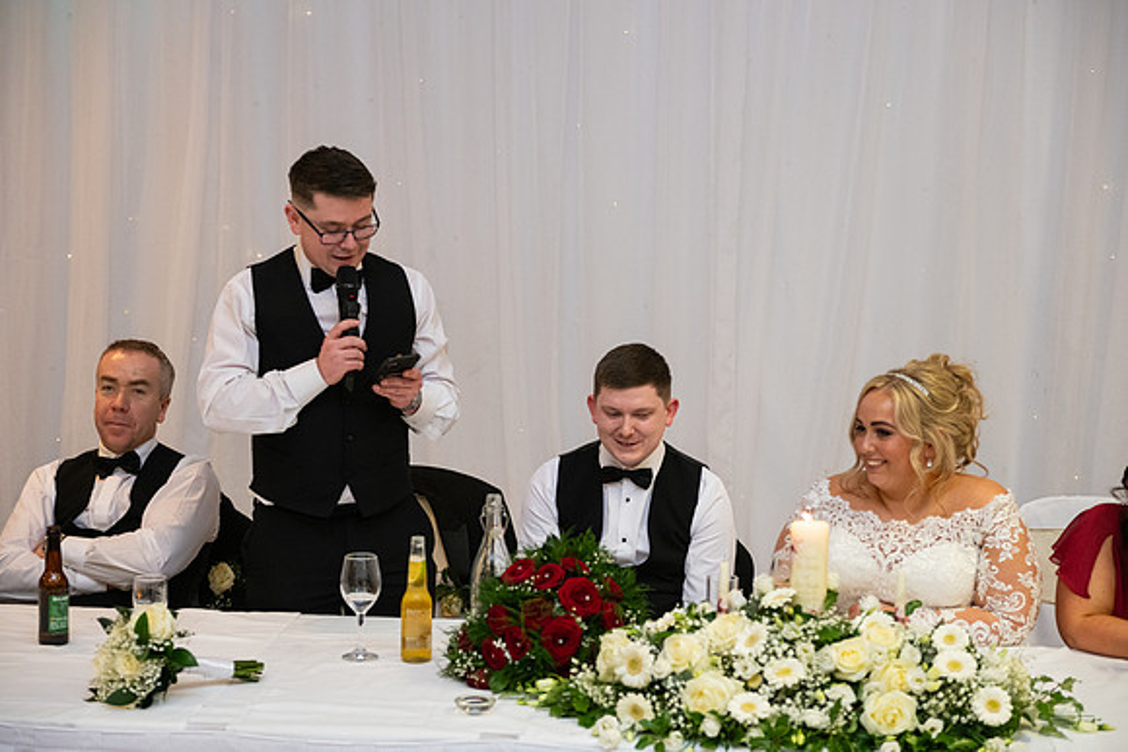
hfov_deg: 28.8
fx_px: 2194
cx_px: 564
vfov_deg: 19.5
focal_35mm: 70
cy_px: 376
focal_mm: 70
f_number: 3.5
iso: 1250
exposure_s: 1/160
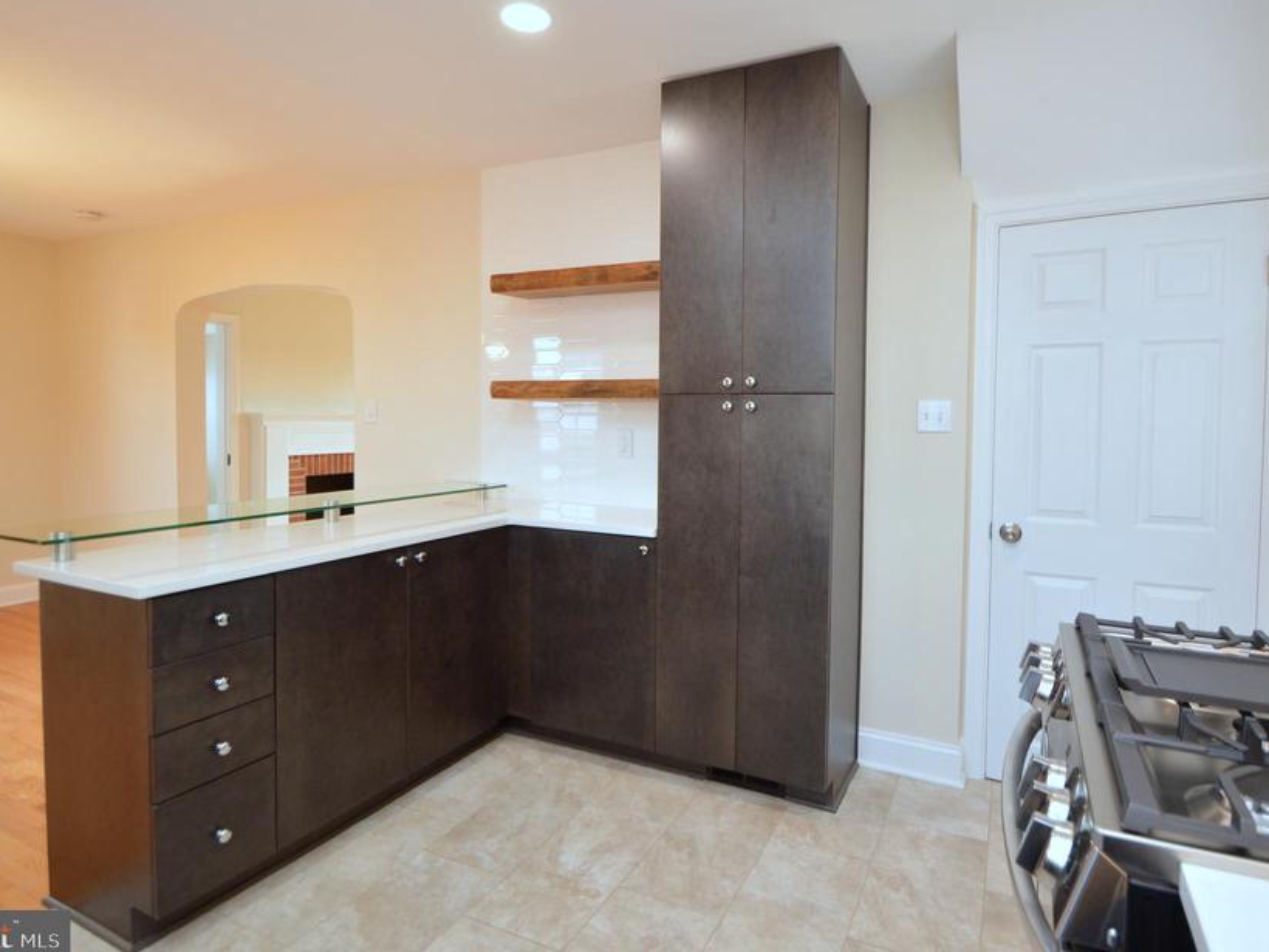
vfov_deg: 71.5
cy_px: 439
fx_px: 660
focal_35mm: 18
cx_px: 692
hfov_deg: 87.5
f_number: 4.5
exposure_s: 1/80
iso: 400
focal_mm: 10
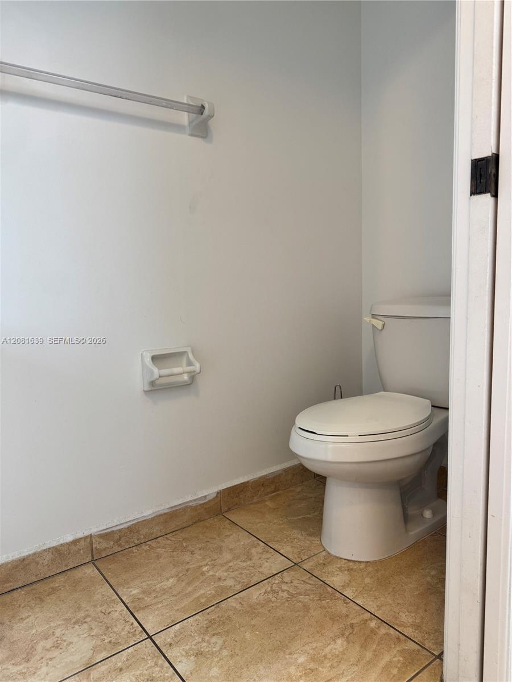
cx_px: 256
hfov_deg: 56.8
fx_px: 473
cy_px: 341
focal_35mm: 24
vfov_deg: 71.6
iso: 125
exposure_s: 1/120
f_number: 1.78
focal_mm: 6.76
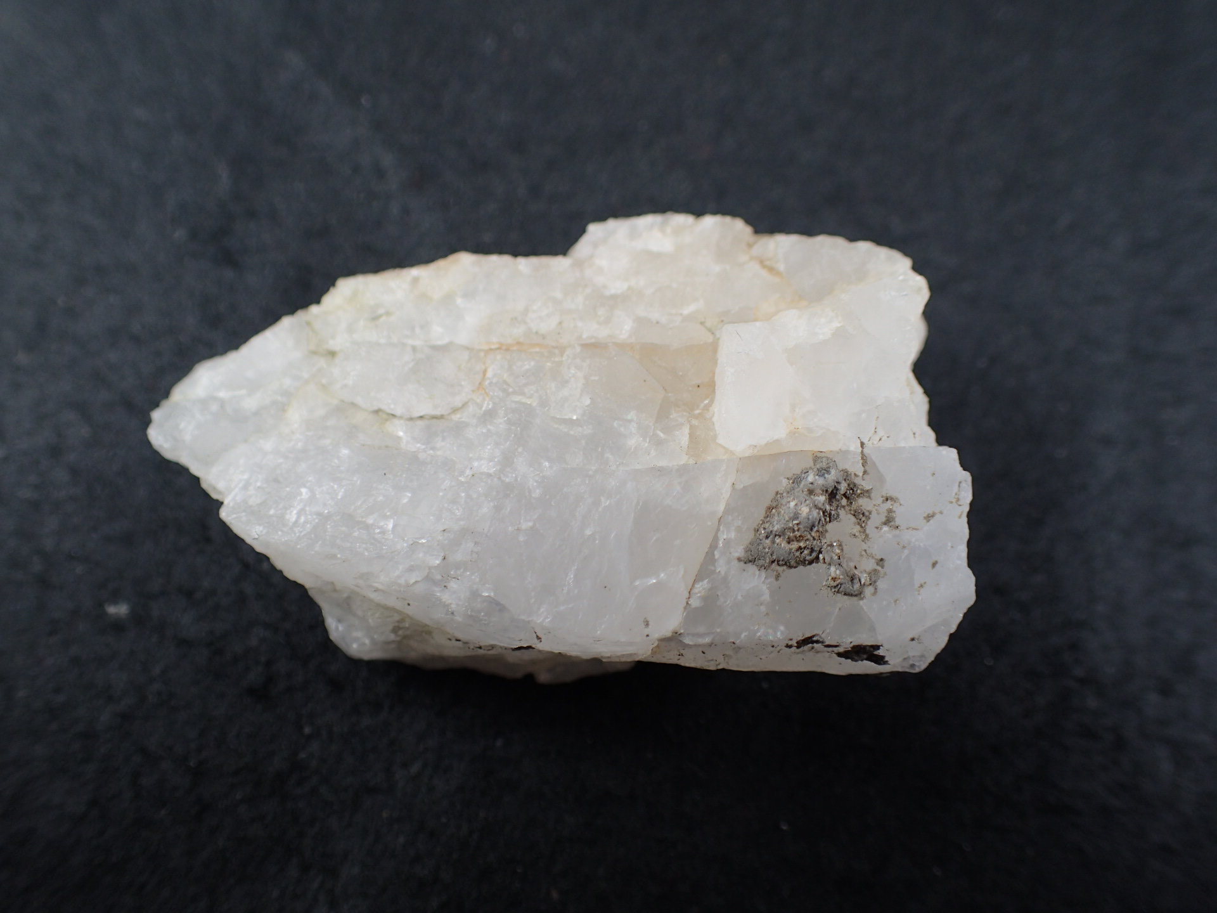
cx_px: 608
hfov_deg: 60.0
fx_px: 1055
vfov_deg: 46.8
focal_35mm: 30
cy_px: 456
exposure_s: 1/200
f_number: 2.3
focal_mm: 5.5
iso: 100
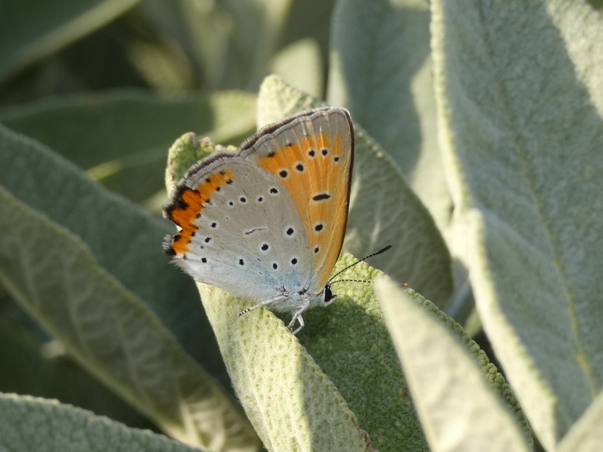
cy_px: 226
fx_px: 2735
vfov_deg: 9.5
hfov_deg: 12.6
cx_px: 302
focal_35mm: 157
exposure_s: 1/60
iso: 80
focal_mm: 28.1
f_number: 5.4
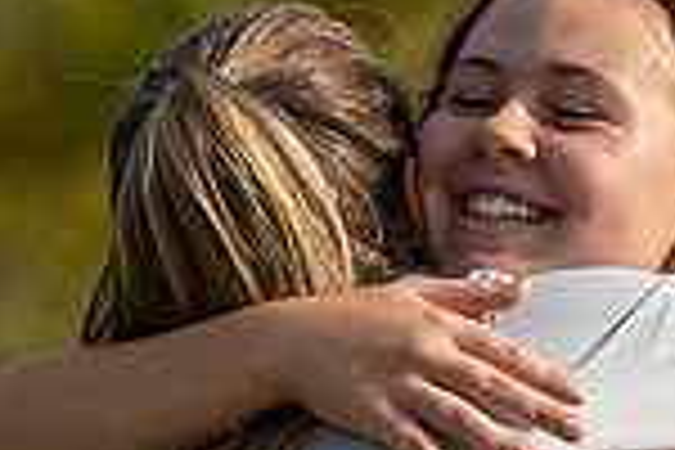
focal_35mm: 1181
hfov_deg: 1.7
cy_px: 625
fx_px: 22142
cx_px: 644
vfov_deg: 1.2
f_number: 5
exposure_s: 1/1250
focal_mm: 200
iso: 160
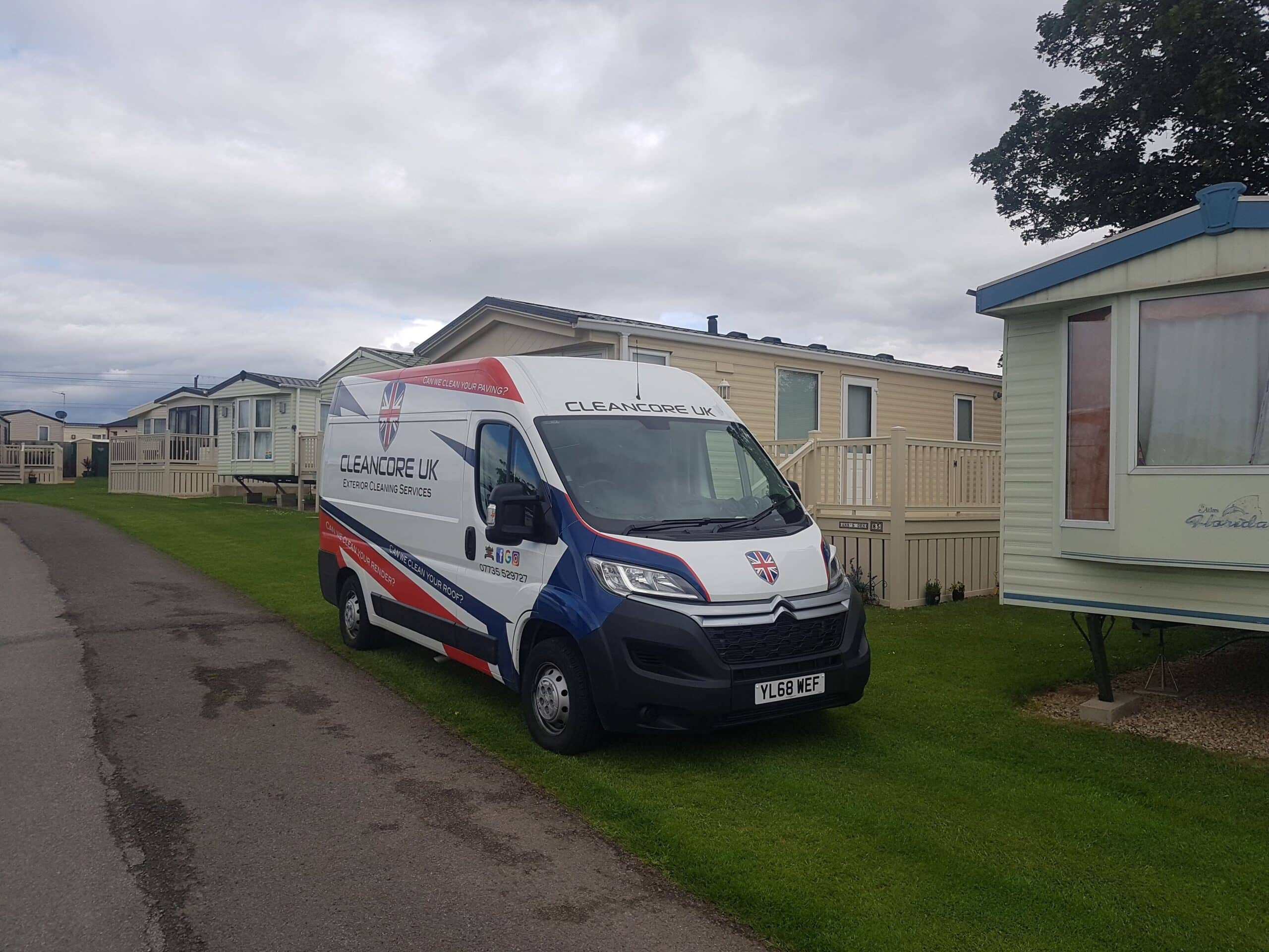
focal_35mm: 26
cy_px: 476
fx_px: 953
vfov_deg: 53.1
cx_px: 634
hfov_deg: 67.3
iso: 50
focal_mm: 4.2
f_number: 1.7
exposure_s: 1/2144
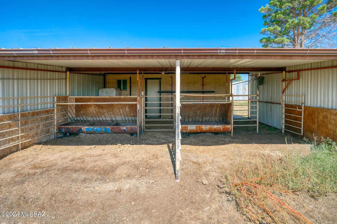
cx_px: 168
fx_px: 131
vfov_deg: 81.2
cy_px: 112
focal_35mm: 14
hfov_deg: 104.3
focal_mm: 14
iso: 400
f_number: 6.3
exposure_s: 1/250
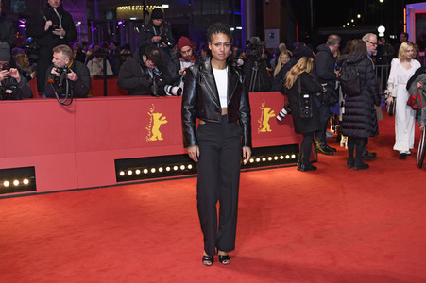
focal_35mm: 38
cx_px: 213
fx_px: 449
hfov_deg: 50.7
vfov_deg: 35.0
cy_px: 142
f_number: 3.5
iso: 800
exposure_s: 1/400
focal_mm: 38
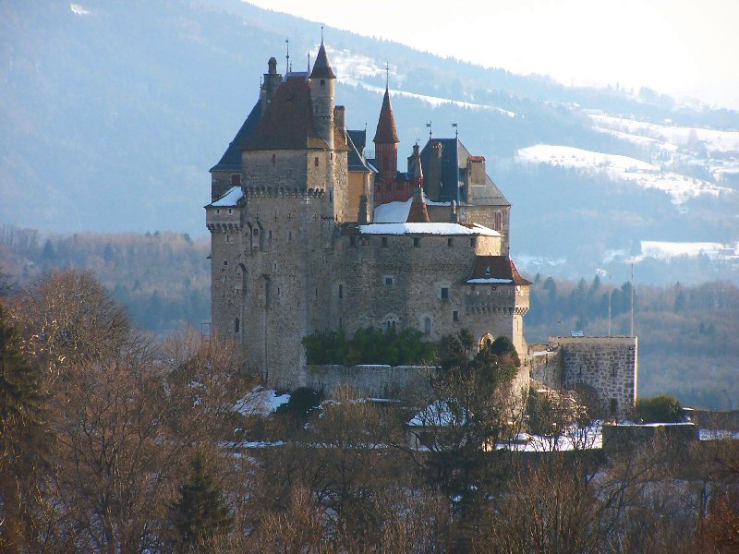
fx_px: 5081
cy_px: 277
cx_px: 370
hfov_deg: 8.3
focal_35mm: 238
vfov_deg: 6.2
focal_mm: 39.5
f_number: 3.2
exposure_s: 1/500
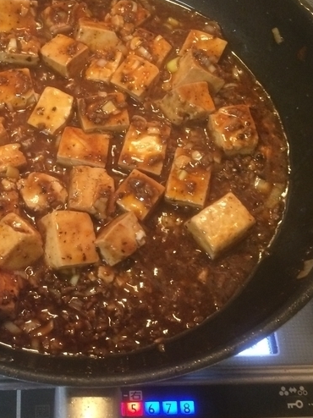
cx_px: 84
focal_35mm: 47
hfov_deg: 30.4
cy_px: 198
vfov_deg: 40.4
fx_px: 567
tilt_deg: -63.6
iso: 320
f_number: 2.2
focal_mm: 4.15
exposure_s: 1/24
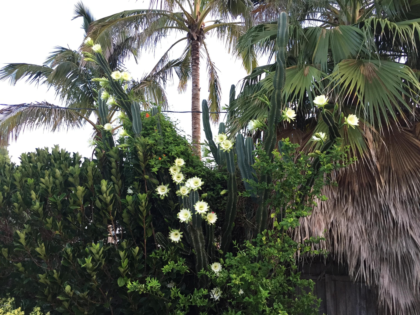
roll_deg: -1.7
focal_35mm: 29
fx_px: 352
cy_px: 158
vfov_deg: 48.2
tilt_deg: +12.7
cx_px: 210
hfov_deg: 61.7
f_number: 2.2
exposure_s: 1/30
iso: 40
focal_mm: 4.15
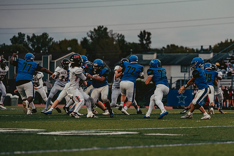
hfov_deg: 10.4
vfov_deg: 6.9
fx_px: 1289
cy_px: 78
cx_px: 160
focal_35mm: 198
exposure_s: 1/1250
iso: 1600
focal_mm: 145
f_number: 3.2
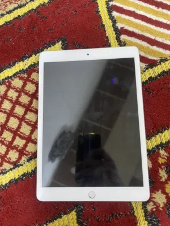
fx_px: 170
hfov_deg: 53.1
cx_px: 85
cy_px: 113
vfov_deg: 67.3
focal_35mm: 26
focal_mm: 4.25
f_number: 1.8
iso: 500
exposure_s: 1/40
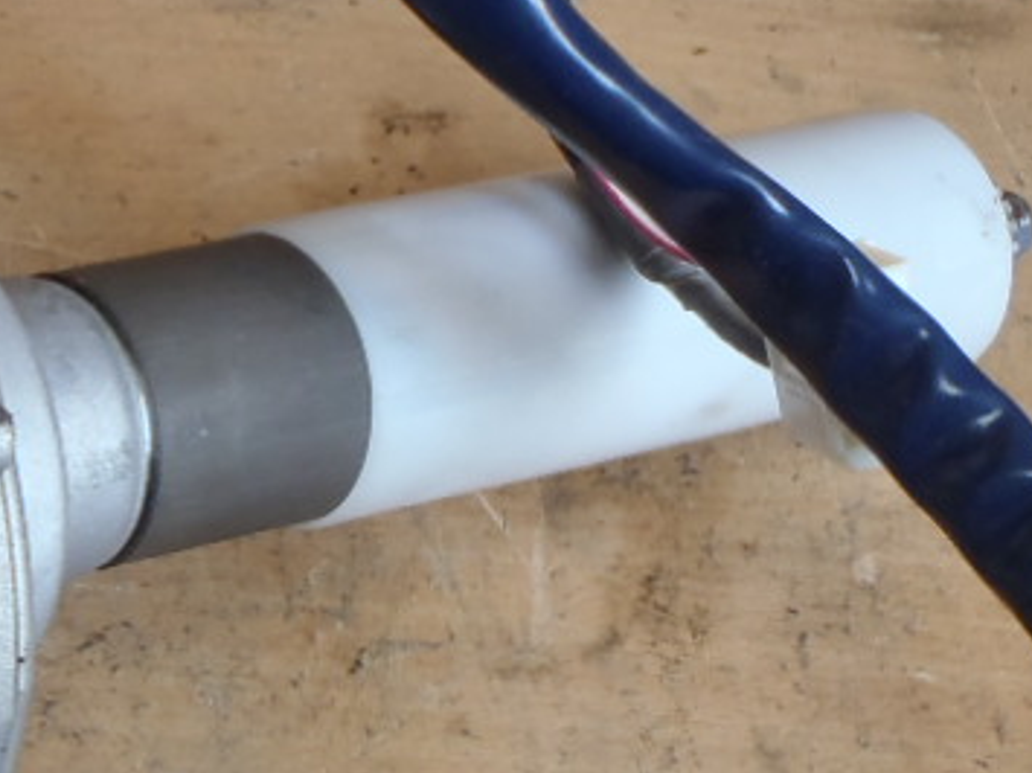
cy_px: 9
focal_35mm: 137
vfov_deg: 10.7
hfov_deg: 13.8
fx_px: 4083
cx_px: -326
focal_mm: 6.83
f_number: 4.6
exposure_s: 1/40
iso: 100
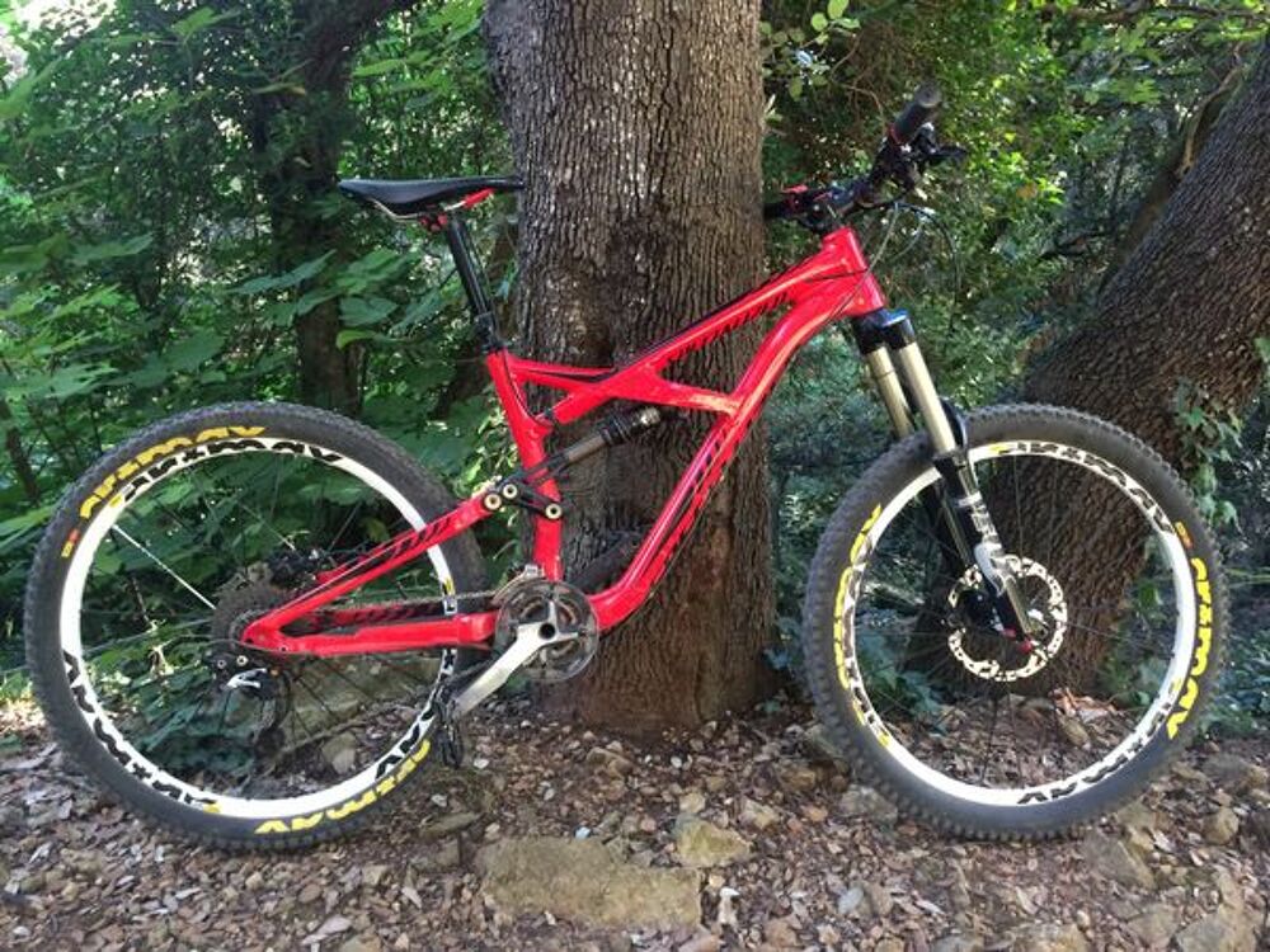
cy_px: 476
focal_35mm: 30
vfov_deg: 46.8
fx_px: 1101
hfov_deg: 60.0
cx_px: 635
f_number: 2.2
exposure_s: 1/30
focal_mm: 4.12
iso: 125
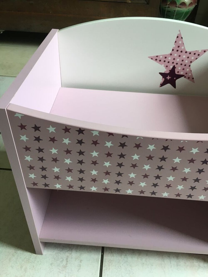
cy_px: 138
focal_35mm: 29
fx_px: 232
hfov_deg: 48.2
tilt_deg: -38.8
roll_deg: -3.1
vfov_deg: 61.7
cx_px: 104
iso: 40
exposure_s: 1/30
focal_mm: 4.15
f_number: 2.2
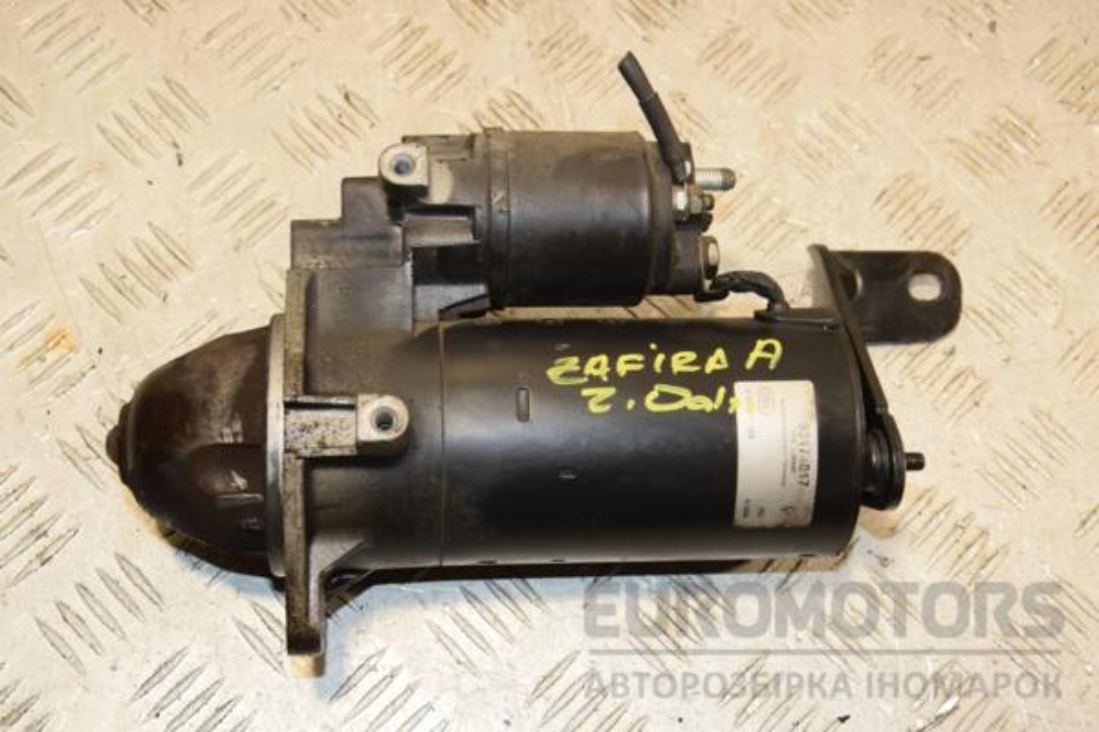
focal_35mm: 52
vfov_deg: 25.8
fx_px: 1603
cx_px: 550
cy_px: 366
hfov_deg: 37.9
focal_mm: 35
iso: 800
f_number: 8
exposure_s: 1/200
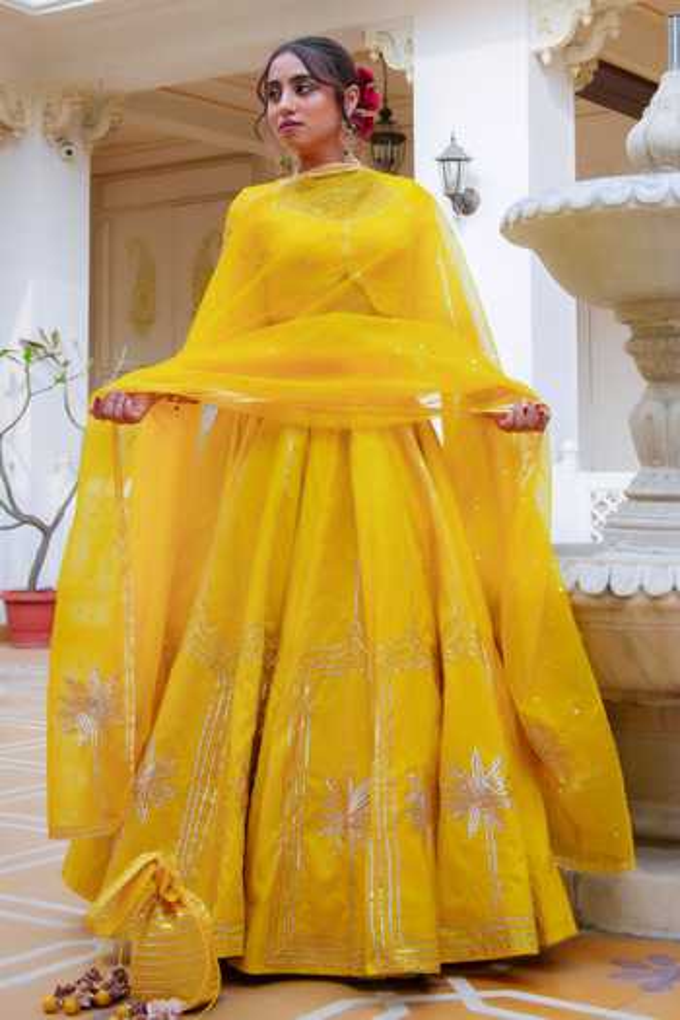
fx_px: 963
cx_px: 340
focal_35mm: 34
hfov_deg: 38.9
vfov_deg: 55.8
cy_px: 510
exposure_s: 1/160
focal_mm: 34
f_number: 7.1
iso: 100
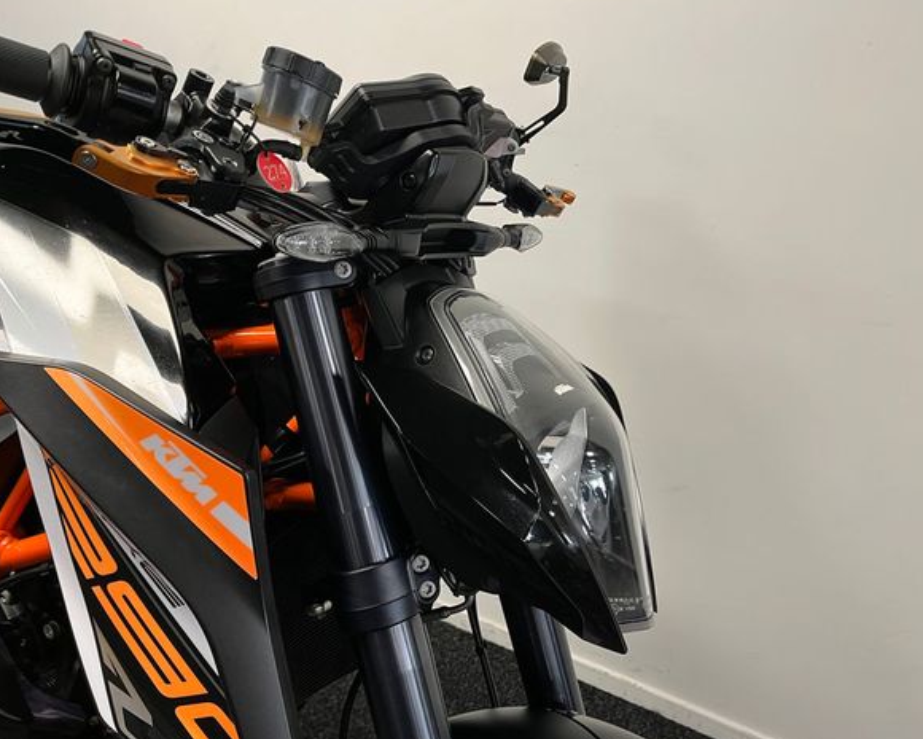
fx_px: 765
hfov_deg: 62.1
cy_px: 368
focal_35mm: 28
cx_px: 504
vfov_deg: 51.5
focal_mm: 5.1
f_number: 1.6
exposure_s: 1/50
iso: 80
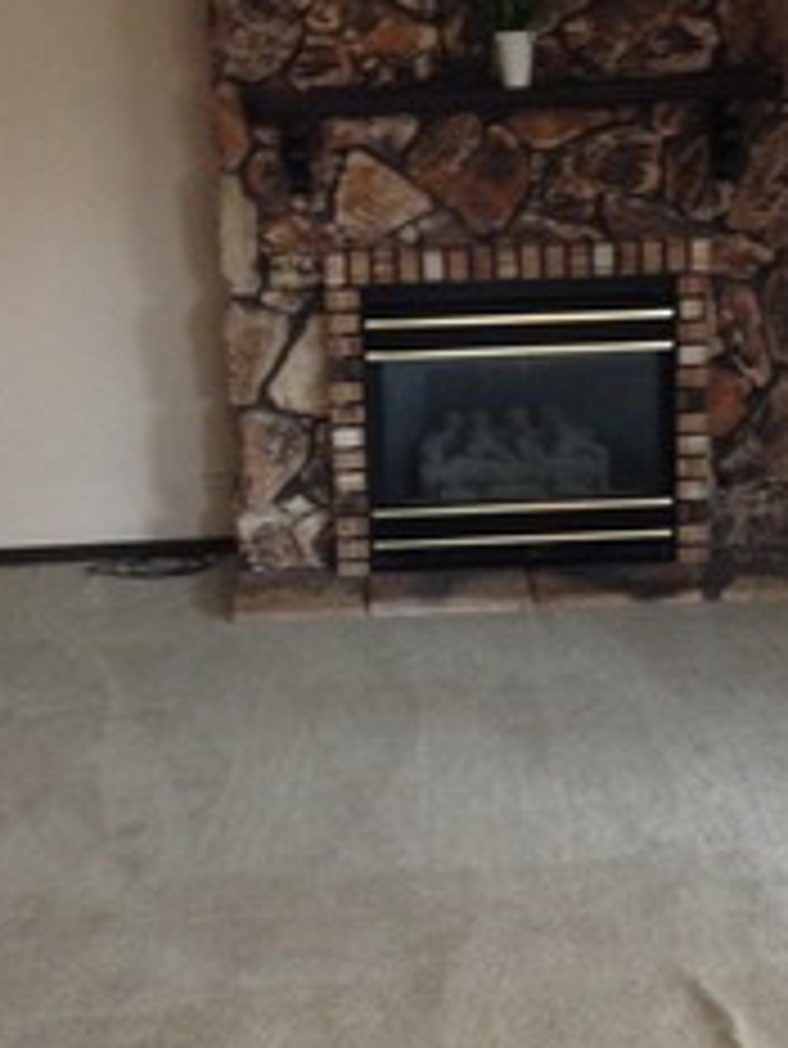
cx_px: 423
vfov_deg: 28.5
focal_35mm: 68
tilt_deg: -14.6
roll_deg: +0.9
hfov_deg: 21.6
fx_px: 2062
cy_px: 423
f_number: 2.4
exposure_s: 1/16
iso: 200
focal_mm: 4.12
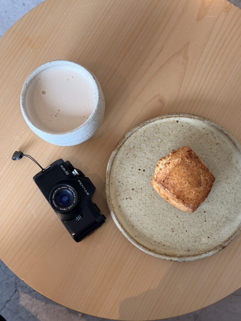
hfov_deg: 30.3
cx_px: 120
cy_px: 160
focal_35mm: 48
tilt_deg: -79.6
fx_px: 446
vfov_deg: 39.7
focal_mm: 6.76
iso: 80
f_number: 1.78
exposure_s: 1/50
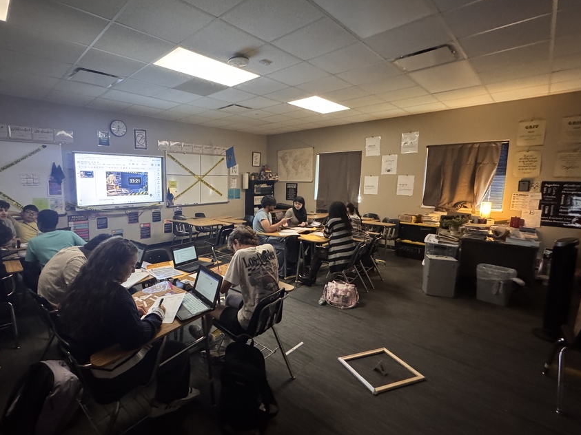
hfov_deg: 90.1
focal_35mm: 17
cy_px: 211
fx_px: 285
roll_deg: -0.4
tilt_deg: -8.2
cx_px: 237
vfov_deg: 74.7
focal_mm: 2.22
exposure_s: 1/60
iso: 1250
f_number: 2.2
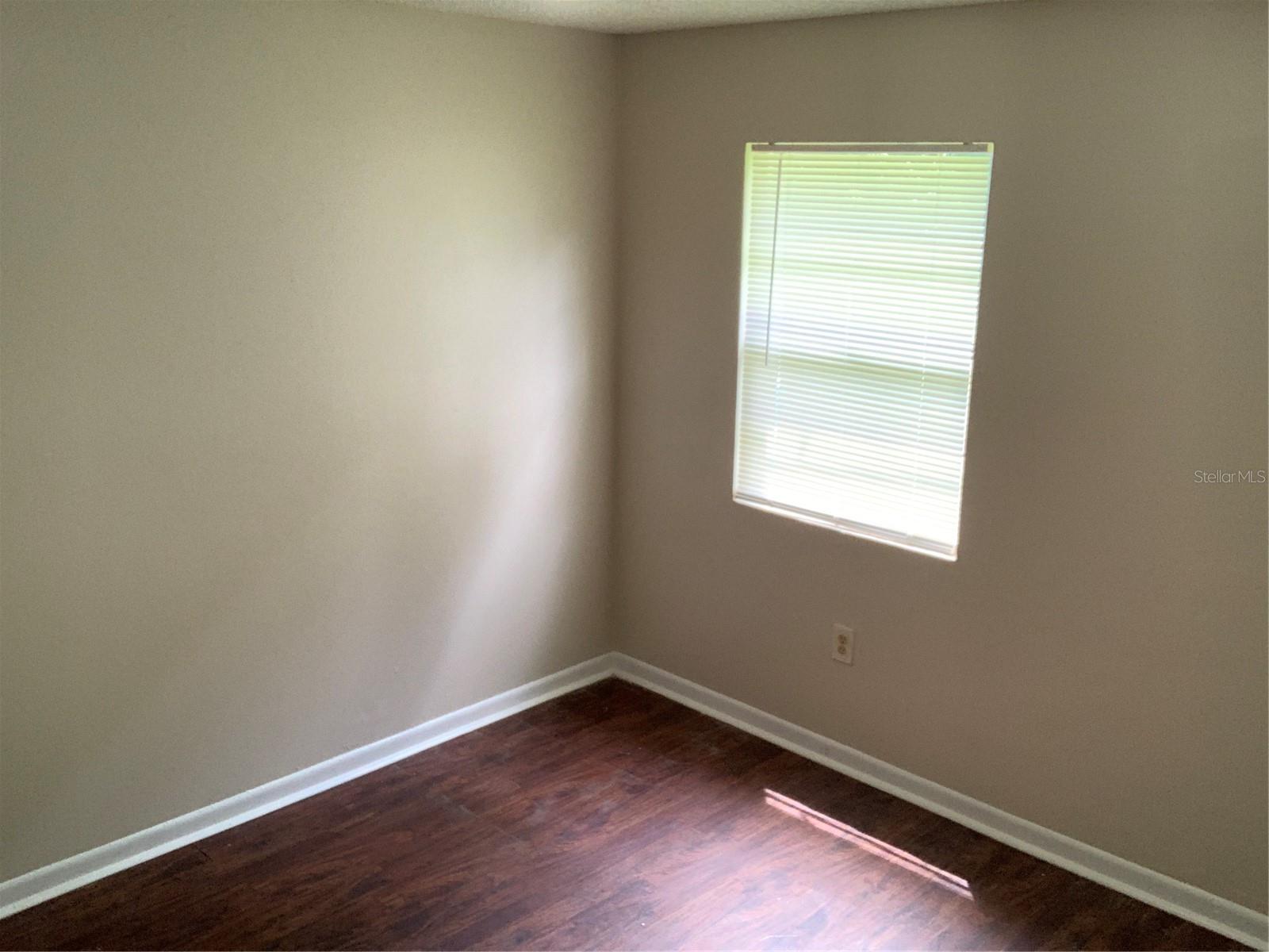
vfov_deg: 44.2
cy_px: 476
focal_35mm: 32
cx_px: 634
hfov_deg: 56.8
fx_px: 1173
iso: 250
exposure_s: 1/60
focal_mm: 2.87
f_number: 2.2
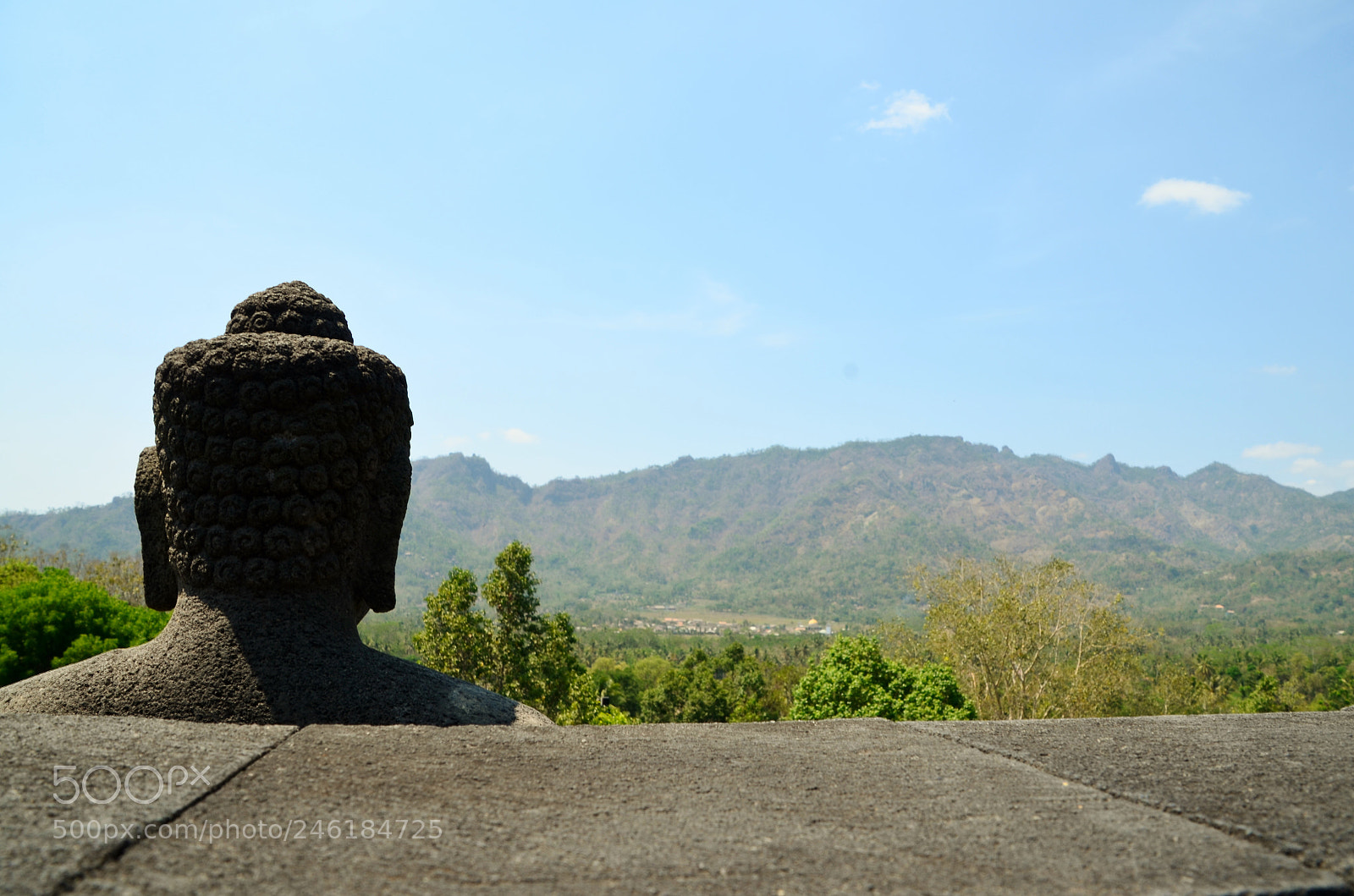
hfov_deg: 62.0
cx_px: 677
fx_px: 1126
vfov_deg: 43.4
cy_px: 448
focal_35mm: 30
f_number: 11
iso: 100
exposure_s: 1/160
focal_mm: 20
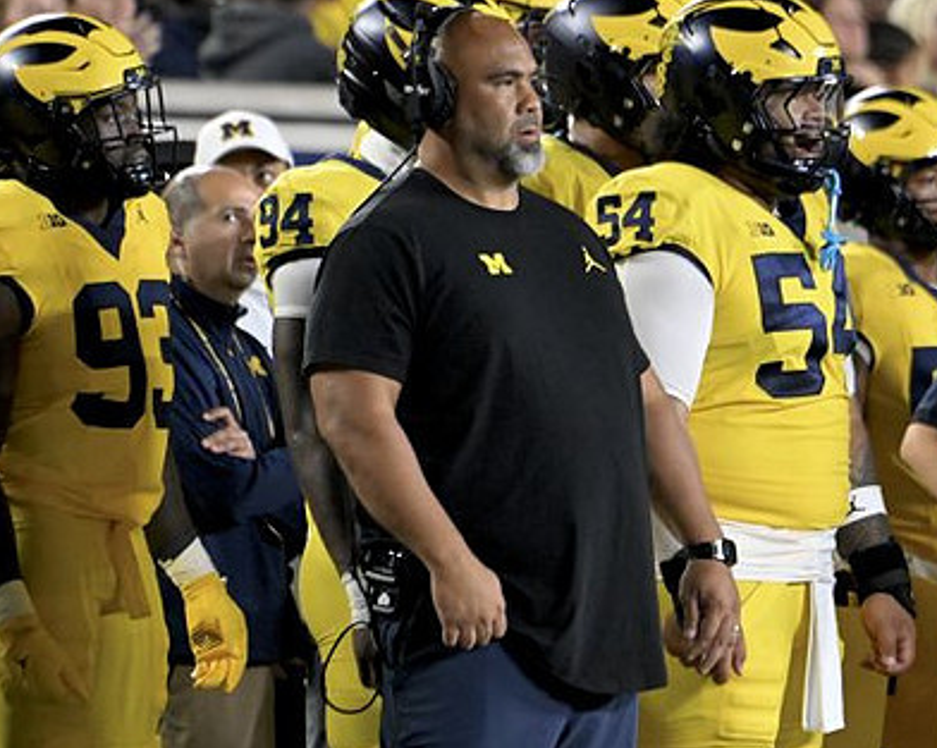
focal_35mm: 834
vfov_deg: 1.9
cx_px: 550
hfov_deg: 2.3
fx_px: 23111
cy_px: 374
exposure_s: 1/800
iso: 6400
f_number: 5.6
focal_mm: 400
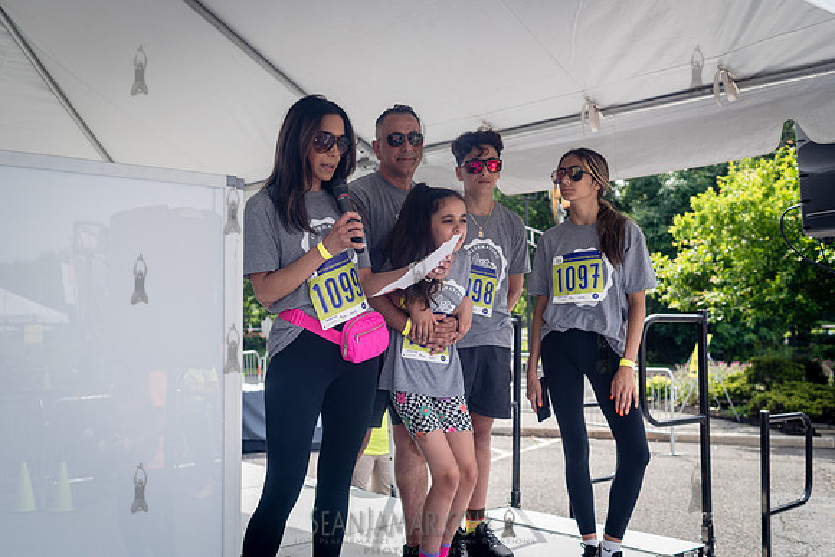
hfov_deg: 51.6
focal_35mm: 37
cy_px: 278
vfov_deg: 35.7
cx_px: 418
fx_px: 865
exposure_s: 1/400
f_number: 4
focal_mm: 35
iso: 200
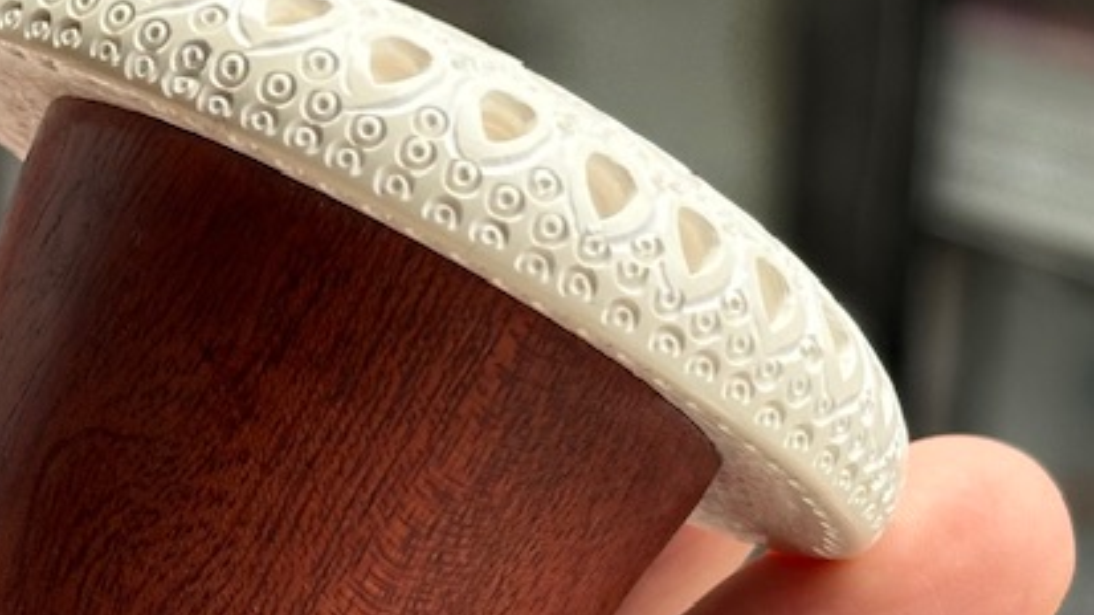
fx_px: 4698
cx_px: 24
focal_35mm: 162
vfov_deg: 7.5
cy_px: 594
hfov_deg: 13.1
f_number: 1.78
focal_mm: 6.86
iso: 64
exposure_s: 1/919
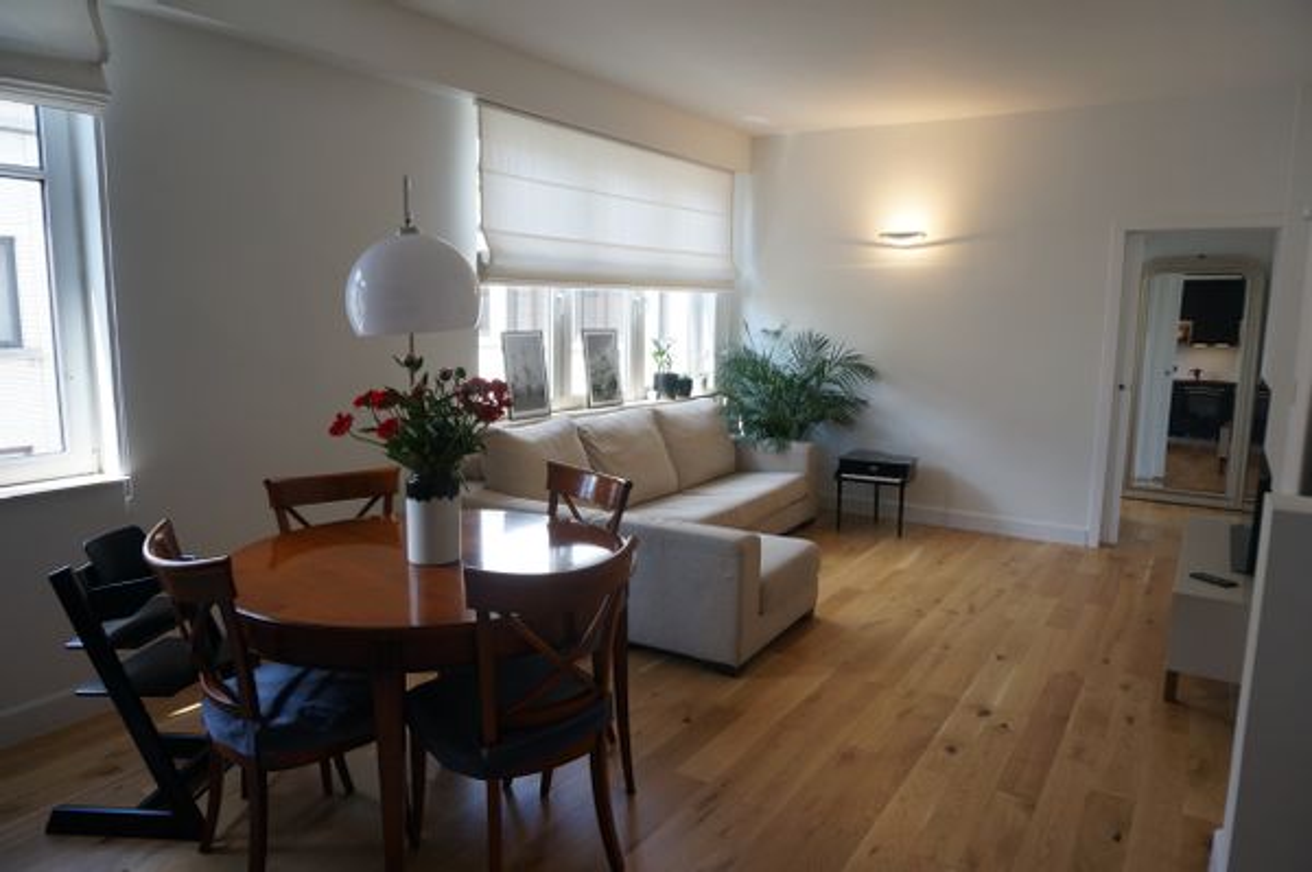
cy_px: 436
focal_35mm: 24
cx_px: 656
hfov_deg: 73.8
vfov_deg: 53.1
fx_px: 874
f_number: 4
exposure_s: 1/60
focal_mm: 16
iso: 100
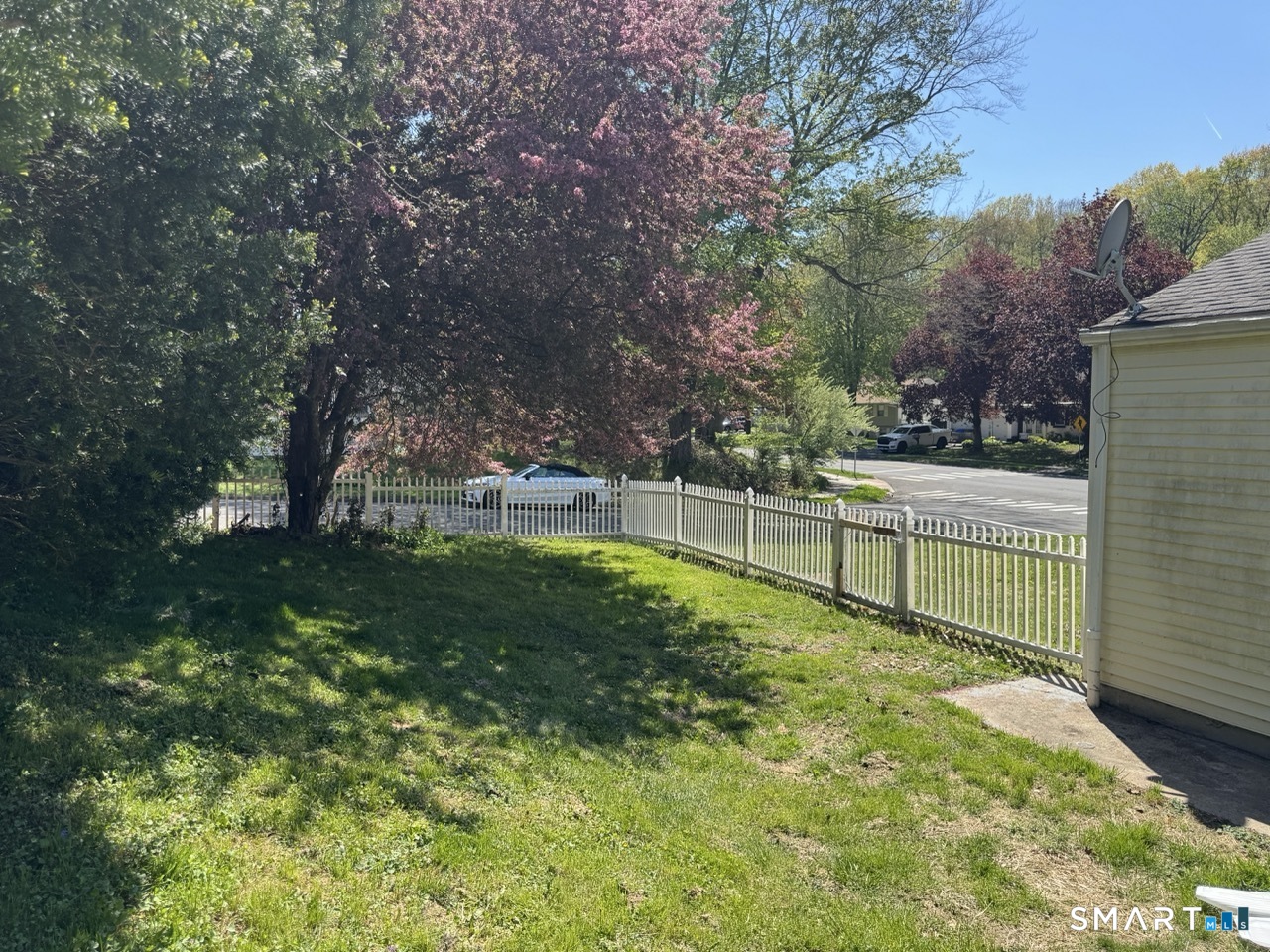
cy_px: 476
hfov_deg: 71.6
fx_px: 881
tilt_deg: -5.1
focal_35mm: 24
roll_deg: +0.9
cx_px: 635
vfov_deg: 56.8
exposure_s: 1/2041
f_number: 1.78
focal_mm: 6.76
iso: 80
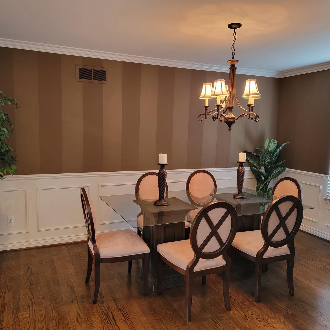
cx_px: 162
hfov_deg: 55.6
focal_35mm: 29
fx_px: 313
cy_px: 161
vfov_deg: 55.6
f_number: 1.8
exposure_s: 1/40
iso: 250
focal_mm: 6.7
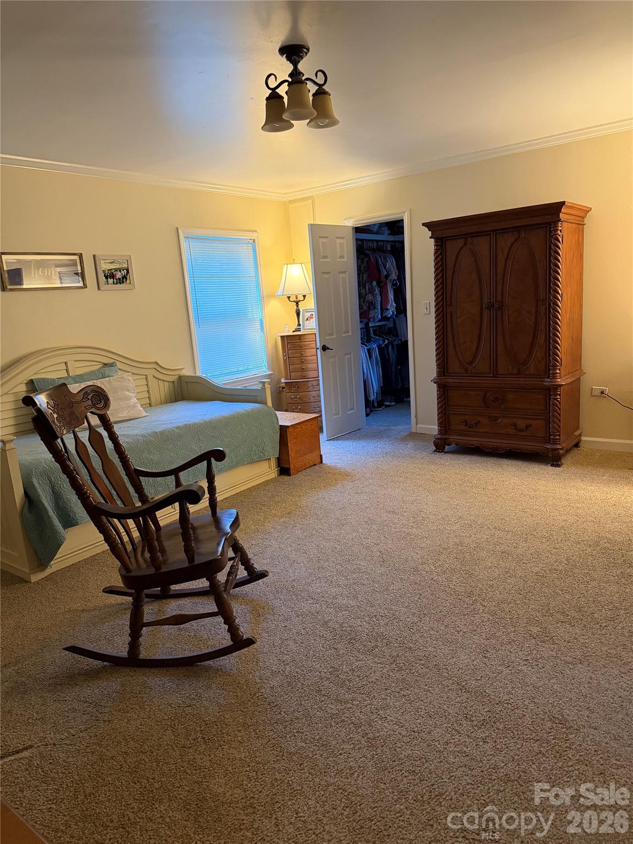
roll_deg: +4.6
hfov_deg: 56.8
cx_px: 316
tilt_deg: -12.0
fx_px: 585
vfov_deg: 71.6
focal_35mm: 24
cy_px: 422
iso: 640
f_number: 1.78
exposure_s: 1/40
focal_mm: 6.76
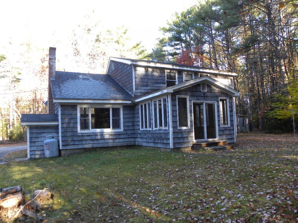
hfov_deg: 67.3
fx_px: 224
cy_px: 112
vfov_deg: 53.1
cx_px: 149
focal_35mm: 26
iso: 84
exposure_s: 1/75
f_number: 2.8
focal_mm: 4.6
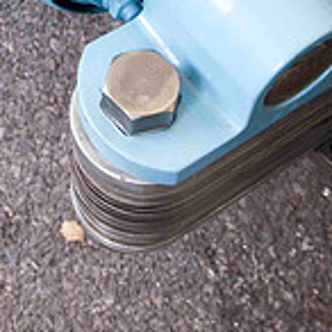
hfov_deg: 21.3
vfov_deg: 20.2
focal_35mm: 81
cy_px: -53
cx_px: 93
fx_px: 879
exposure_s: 1/25
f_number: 10
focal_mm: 24
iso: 400
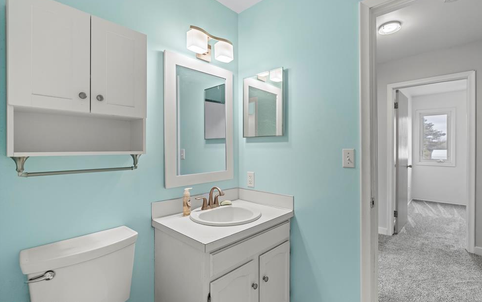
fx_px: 223
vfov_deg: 68.0
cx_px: 250
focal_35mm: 17
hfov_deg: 94.3
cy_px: 154
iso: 250
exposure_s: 1/30
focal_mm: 16
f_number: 3.2
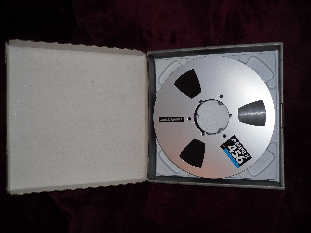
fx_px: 305
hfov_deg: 54.0
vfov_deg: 41.8
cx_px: 156
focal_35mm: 34
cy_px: 116
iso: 80
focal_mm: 6
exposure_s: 1/45
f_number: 2.8
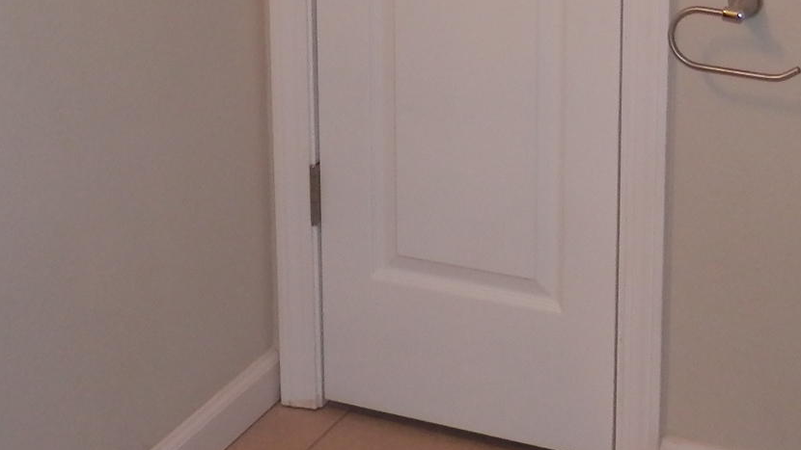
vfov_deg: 14.0
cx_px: 368
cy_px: -94
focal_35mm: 84
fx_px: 1784
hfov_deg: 25.3
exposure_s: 1/30
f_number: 3
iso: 100
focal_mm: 4.5
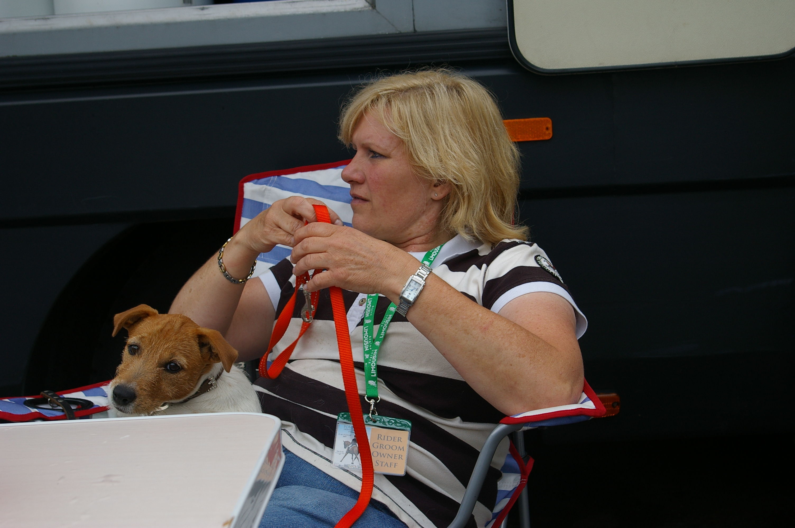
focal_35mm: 57
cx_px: 398
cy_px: 264
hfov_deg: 35.1
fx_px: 1258
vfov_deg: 23.7
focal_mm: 38
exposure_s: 1/250
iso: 200
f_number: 6.7
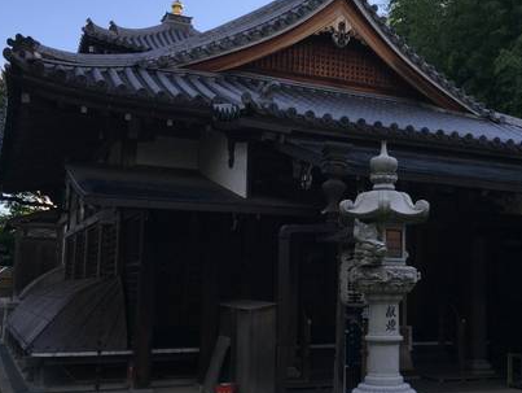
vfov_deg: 31.6
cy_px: 201
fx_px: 694
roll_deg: -1.9
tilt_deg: +7.1
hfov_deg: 40.6
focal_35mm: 46
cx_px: 355
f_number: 2.2
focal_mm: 4.15
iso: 32
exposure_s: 1/760
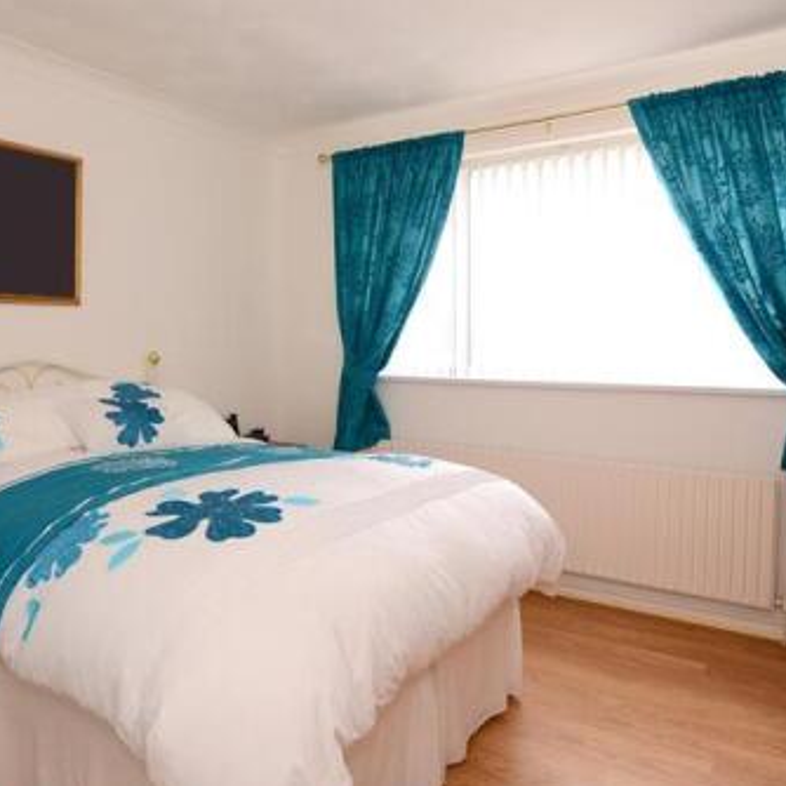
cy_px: 354
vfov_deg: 62.8
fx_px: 642
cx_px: 334
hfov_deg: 62.6
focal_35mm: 25
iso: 400
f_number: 5.6
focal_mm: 10
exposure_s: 1/60
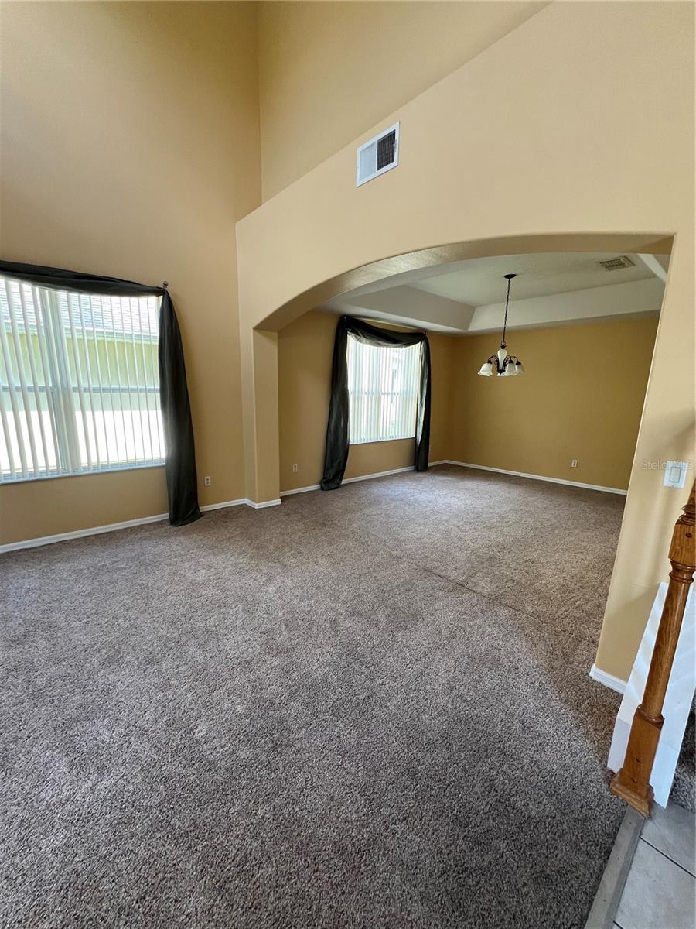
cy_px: 464
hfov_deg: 89.9
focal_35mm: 13
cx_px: 348
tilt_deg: -10.7
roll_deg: -0.9
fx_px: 349
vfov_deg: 106.2
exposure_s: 1/99
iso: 100
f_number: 1.8
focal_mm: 1.57
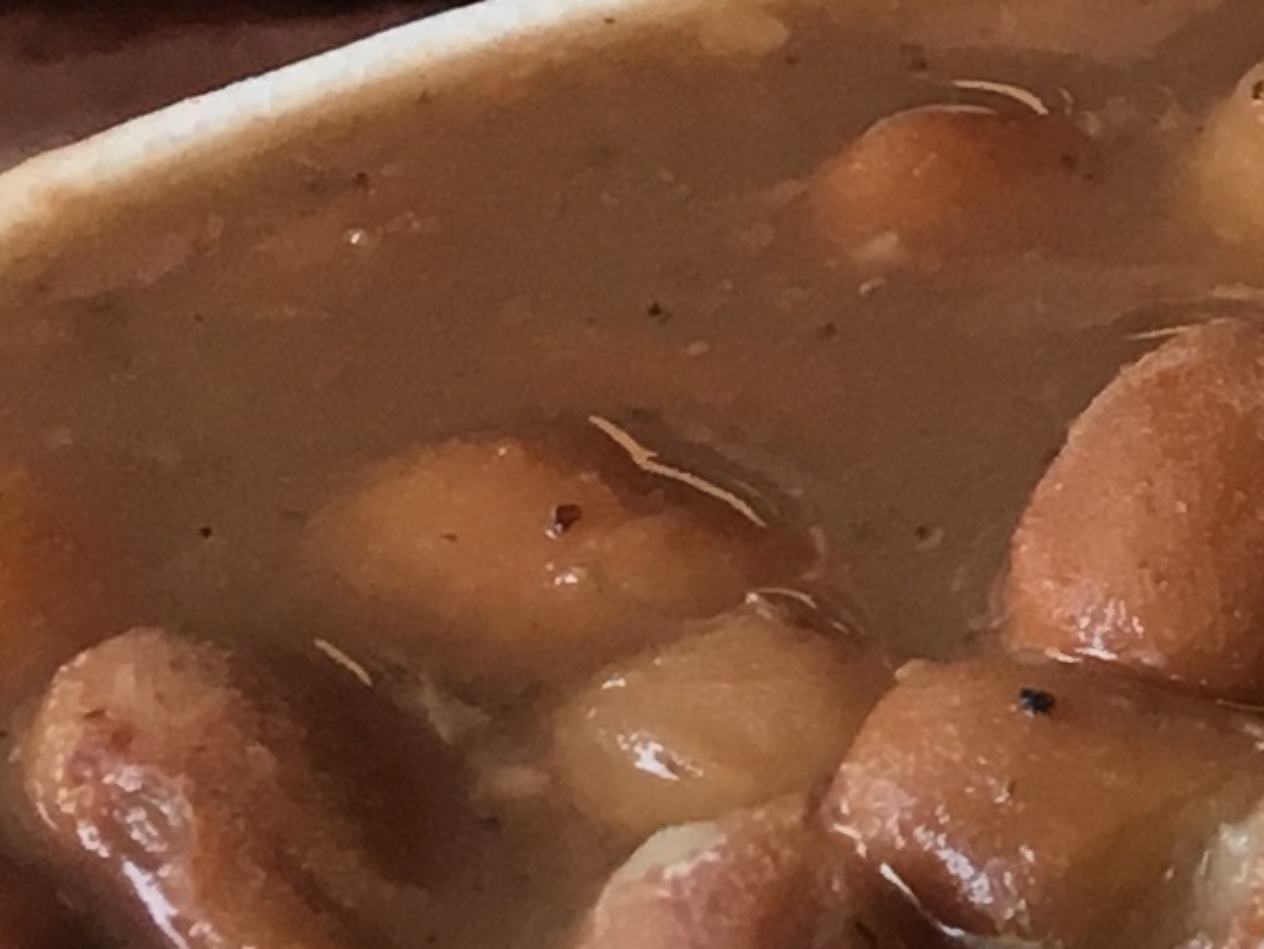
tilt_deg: -32.9
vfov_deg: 8.1
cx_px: 3028
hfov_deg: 9.5
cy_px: 422
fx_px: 6723
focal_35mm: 184
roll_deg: -4.2
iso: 25
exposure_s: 1/40
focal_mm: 4.15
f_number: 2.2
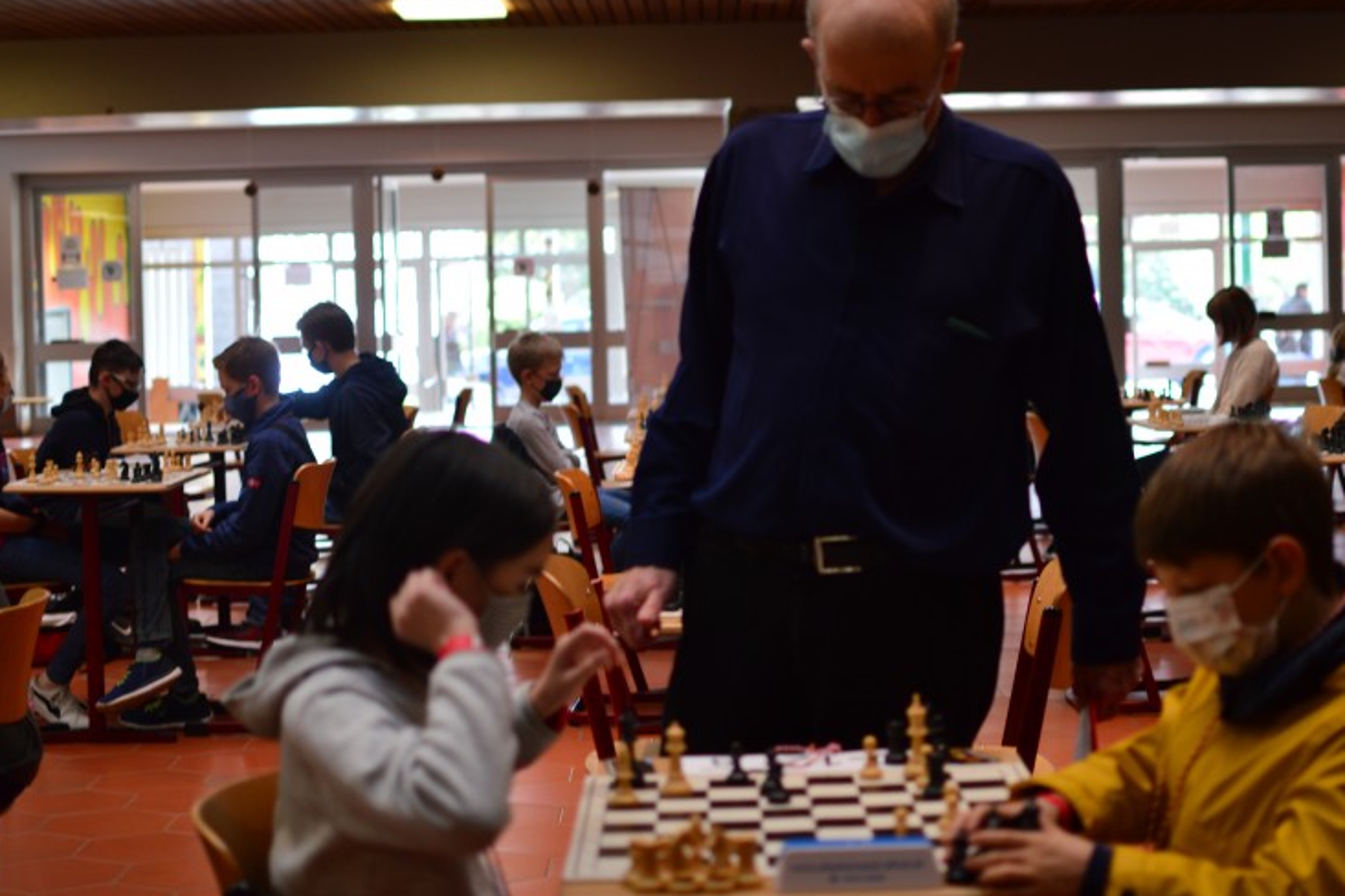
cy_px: 364
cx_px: 778
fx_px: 2413
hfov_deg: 31.1
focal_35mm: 65
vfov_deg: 21.0
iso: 125
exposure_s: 1/60
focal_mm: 35
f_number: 1.8
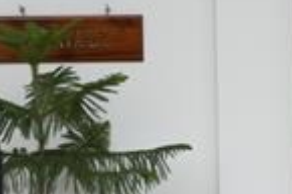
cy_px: 229
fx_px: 4767
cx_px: 522
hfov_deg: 3.5
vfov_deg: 2.3
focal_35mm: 589
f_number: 5
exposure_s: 1/500
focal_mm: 131
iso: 800
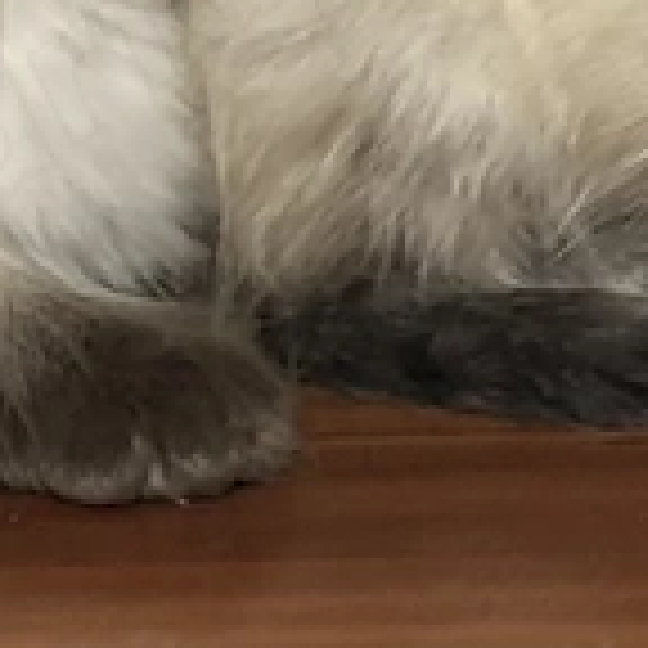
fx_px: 3389
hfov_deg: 10.6
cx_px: 873
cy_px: 9
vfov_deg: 10.8
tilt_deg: -11.3
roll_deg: +0.6
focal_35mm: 160
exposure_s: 1/50
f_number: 1.5
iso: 320
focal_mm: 5.7
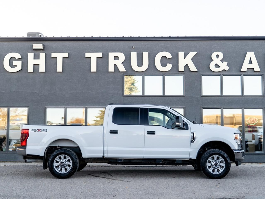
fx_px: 334
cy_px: 100
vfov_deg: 33.2
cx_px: 135
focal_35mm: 44
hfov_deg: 43.3
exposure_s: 1/160
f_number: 4
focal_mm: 35
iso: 125
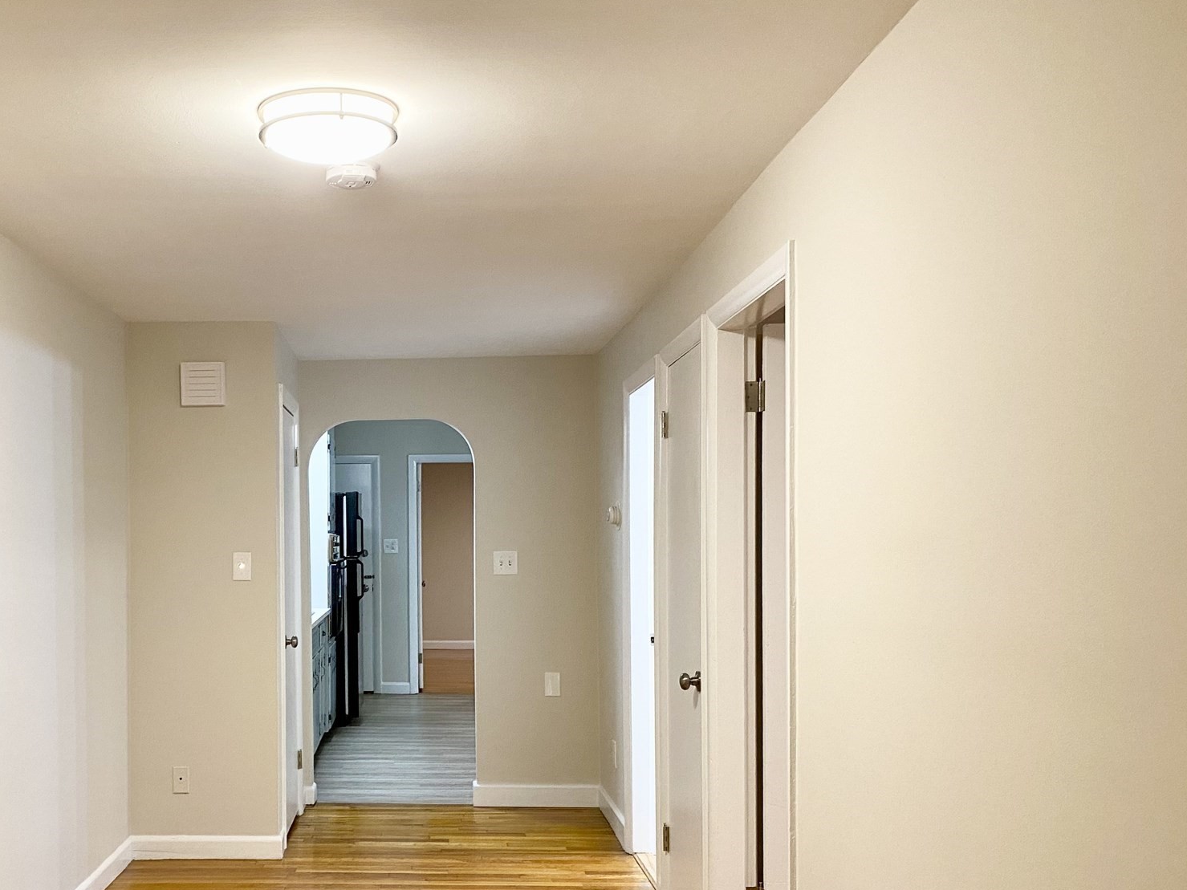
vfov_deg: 39.4
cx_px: 372
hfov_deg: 50.2
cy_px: 559
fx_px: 1234
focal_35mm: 36
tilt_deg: -1.3
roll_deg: +0.3
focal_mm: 4.25
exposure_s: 1/60
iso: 160
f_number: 1.8
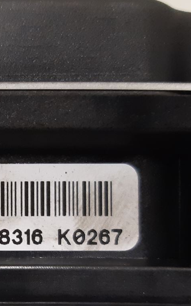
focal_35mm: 74
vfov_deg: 27.5
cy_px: 225
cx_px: -81
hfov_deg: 16.3
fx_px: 616
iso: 200
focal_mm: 3.93
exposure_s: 1/33
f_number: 1.7
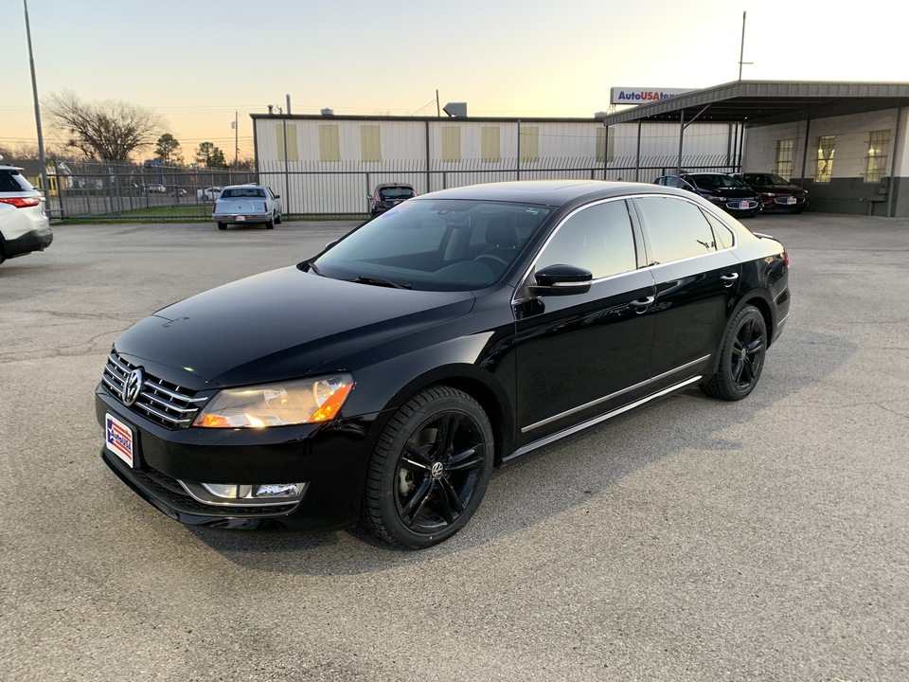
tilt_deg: -11.9
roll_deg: +1.1
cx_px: 454
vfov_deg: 53.1
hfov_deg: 67.3
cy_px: 341
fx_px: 683
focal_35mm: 26
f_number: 1.8
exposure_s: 1/60
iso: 64
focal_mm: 4.25
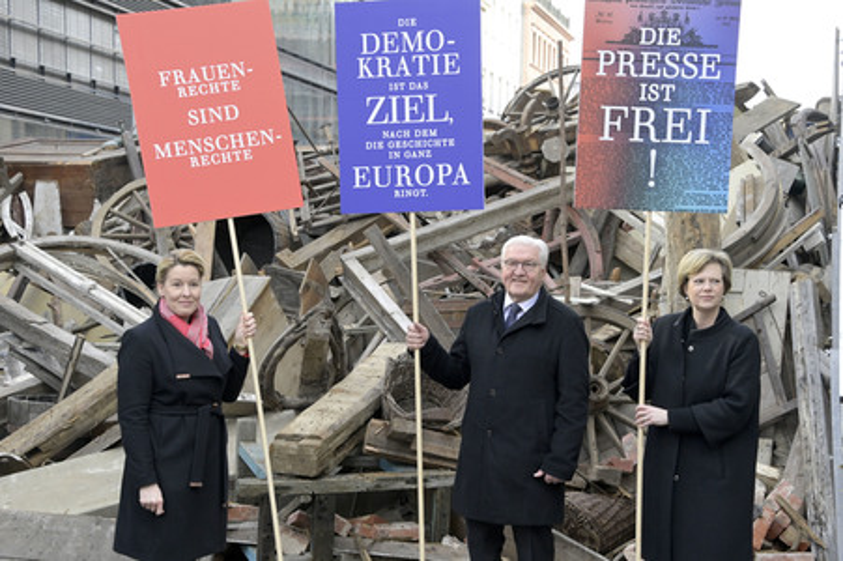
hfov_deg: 26.0
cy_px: 280
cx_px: 422
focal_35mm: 78
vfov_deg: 17.5
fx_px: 1825
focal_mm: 78
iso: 4000
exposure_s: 1/1600
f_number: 6.3
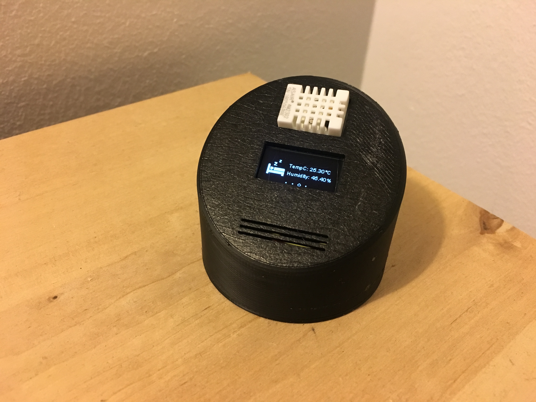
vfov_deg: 48.2
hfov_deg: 61.7
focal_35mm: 29
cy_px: 201
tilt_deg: -36.7
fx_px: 449
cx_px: 268
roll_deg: -2.6
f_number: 2.2
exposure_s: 1/25
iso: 200
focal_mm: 4.15
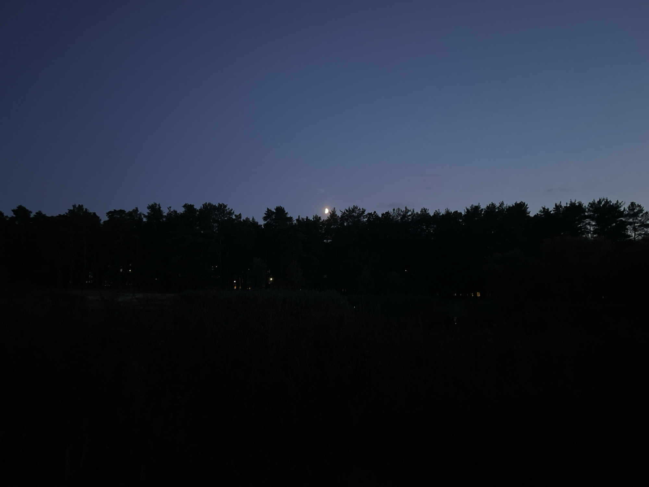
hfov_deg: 67.3
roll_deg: -0.5
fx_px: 487
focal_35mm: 26
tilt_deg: +6.0
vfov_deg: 53.1
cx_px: 324
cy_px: 244
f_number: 1.6
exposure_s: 1/15
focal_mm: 4.2
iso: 1250
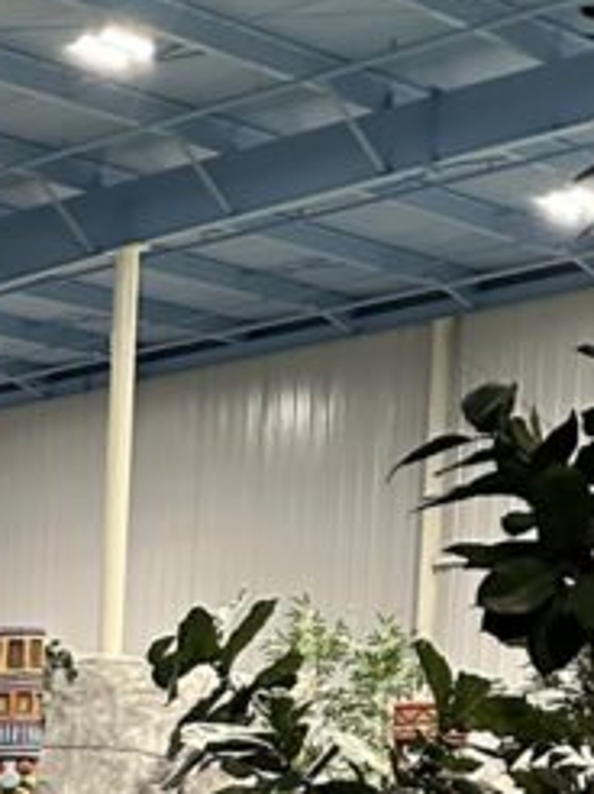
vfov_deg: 17.7
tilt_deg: -7.7
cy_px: 1168
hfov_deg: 13.0
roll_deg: +0.0
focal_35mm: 100
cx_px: -558
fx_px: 2292
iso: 1000
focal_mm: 6.86
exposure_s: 1/48
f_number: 1.78
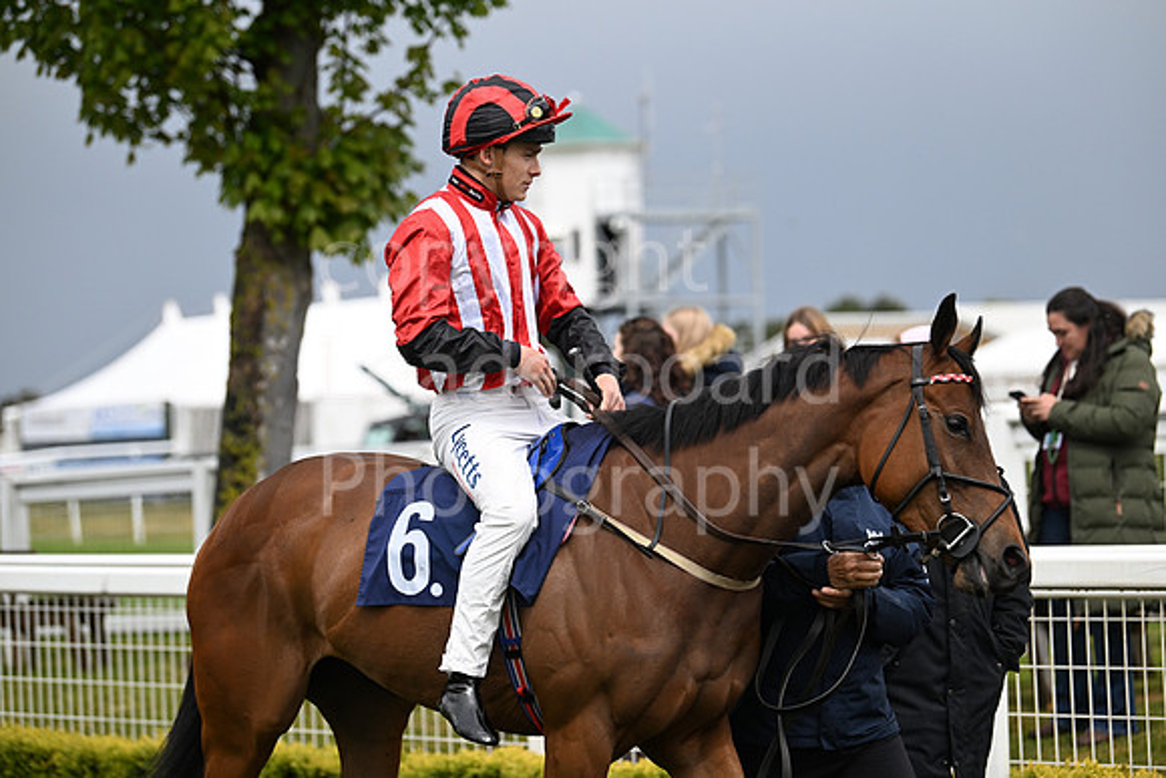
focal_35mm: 122
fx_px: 3952
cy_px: 389
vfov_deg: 11.2
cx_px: 583
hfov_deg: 16.8
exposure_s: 1/8000
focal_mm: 122
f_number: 3.5
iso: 800
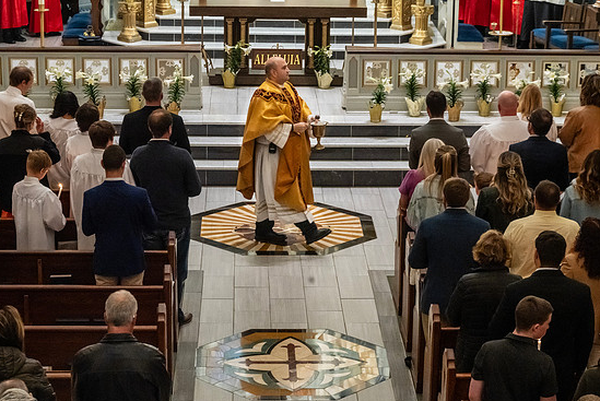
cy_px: 170
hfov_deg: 21.2
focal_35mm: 96
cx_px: 331
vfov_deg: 14.3
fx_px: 1601
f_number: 9
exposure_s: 1/60
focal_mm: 79
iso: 5000
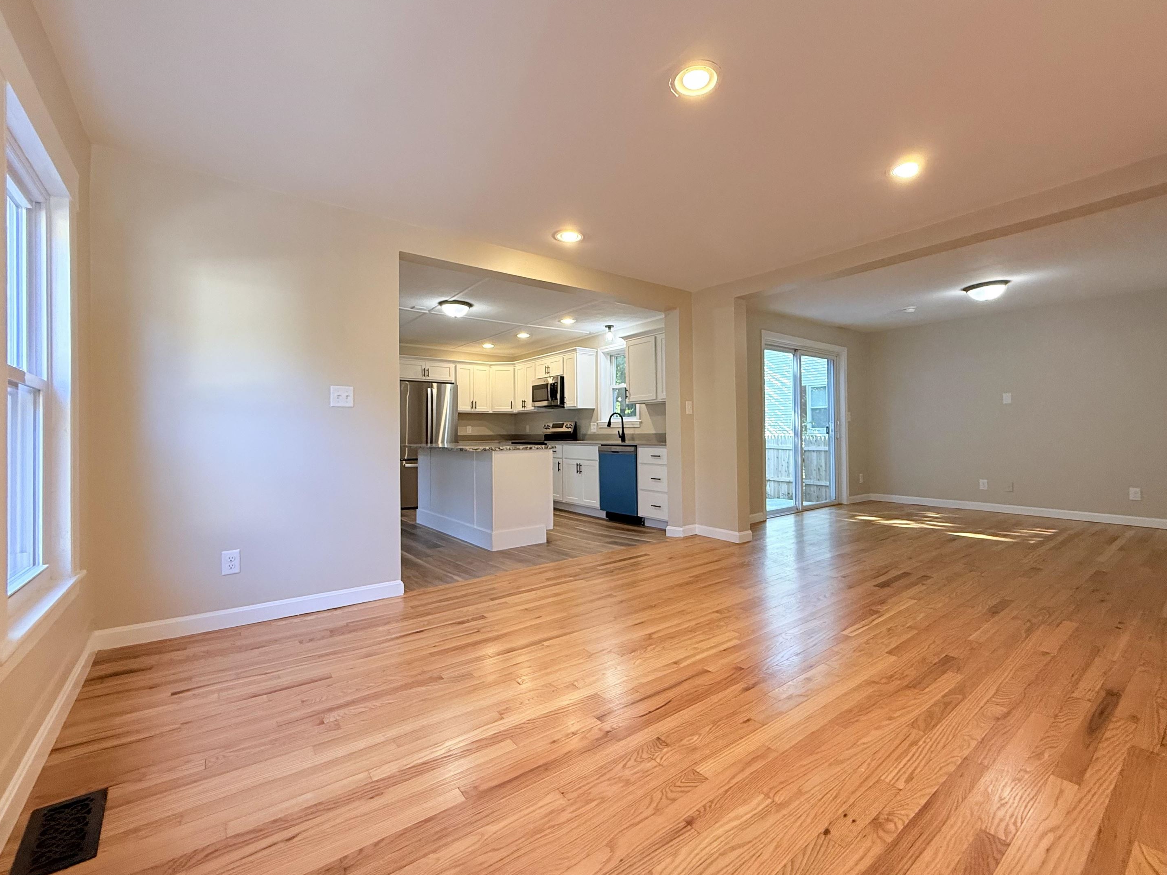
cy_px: 424
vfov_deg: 81.7
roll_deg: +0.5
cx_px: 596
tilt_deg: +0.8
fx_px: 506
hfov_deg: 98.2
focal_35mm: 15
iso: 250
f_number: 2.2
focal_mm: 2.22
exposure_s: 1/120
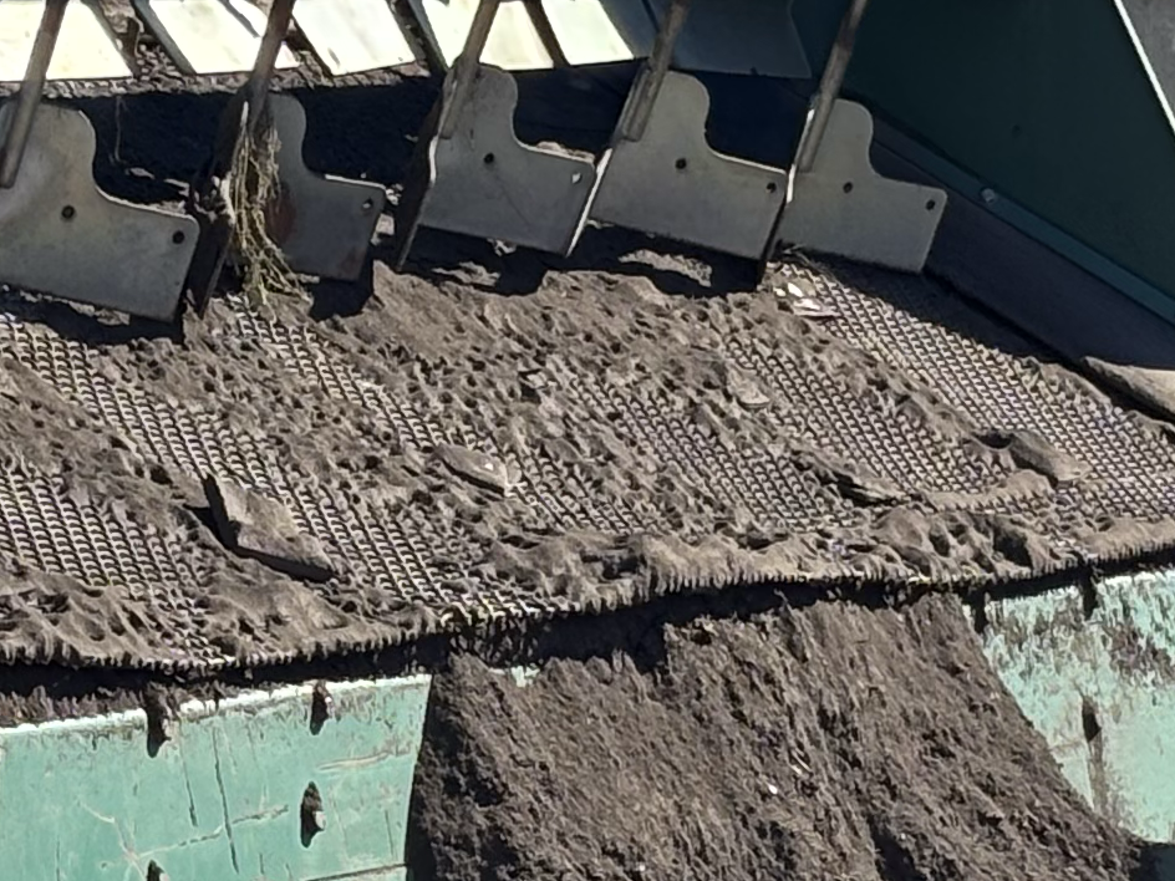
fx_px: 7536
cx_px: 457
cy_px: 686
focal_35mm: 222
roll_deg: -1.0
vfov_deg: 6.7
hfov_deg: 8.9
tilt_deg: -5.4
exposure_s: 1/1279
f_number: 1.6
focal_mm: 5.96
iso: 32
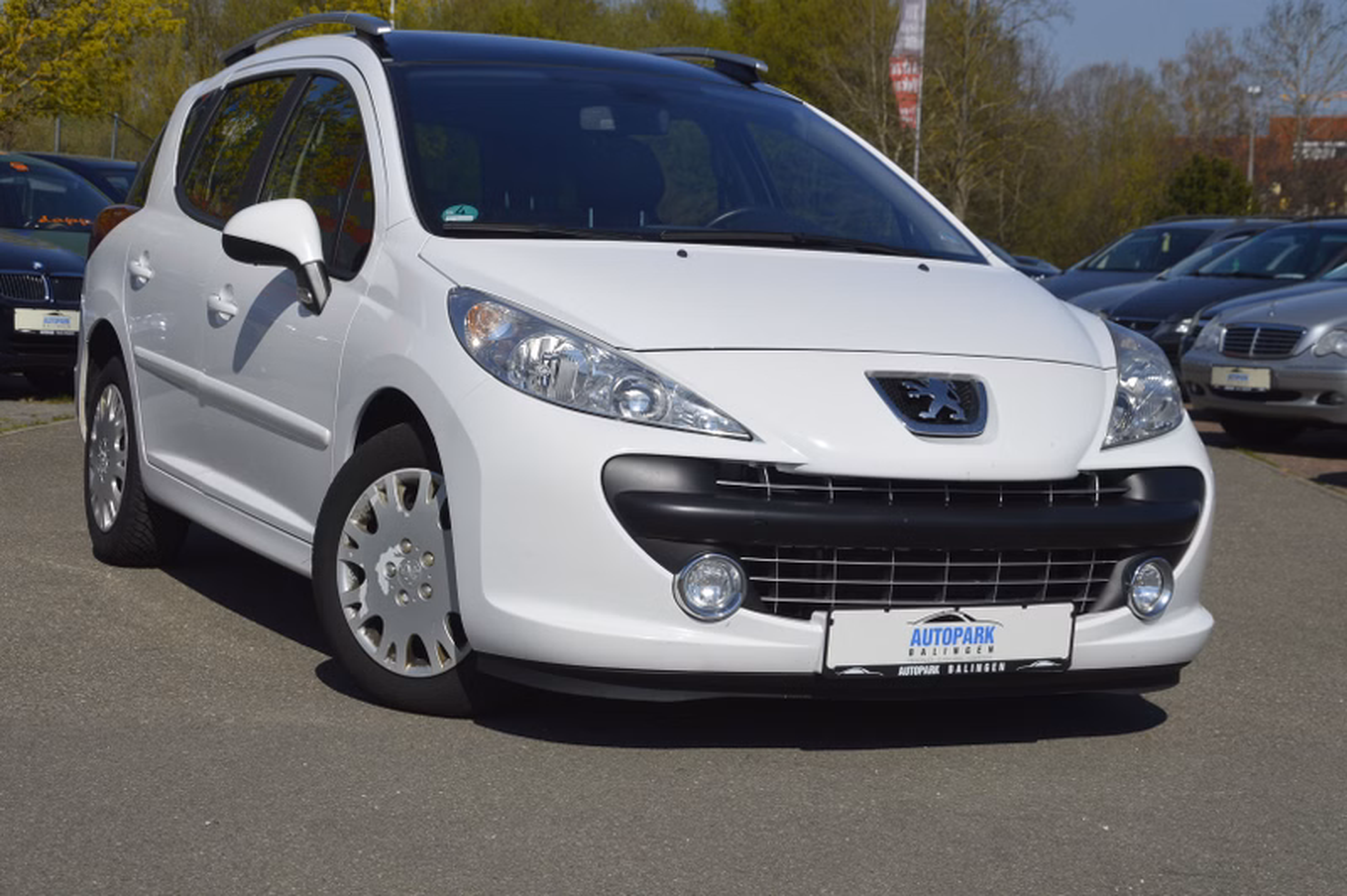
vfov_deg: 18.9
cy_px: 448
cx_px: 674
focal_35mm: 72
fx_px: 2692
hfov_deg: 28.1
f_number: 11
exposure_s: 1/500
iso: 100
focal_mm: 48
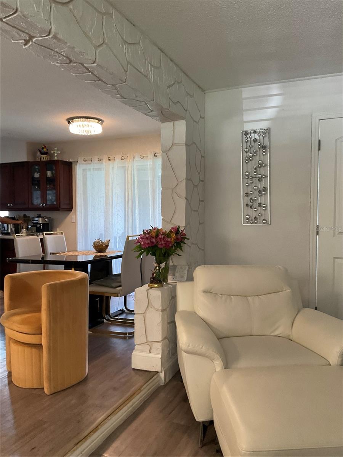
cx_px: 172
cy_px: 228
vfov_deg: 61.7
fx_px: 383
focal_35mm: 29
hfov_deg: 48.2
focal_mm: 3
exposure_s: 1/60
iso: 100
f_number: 1.8
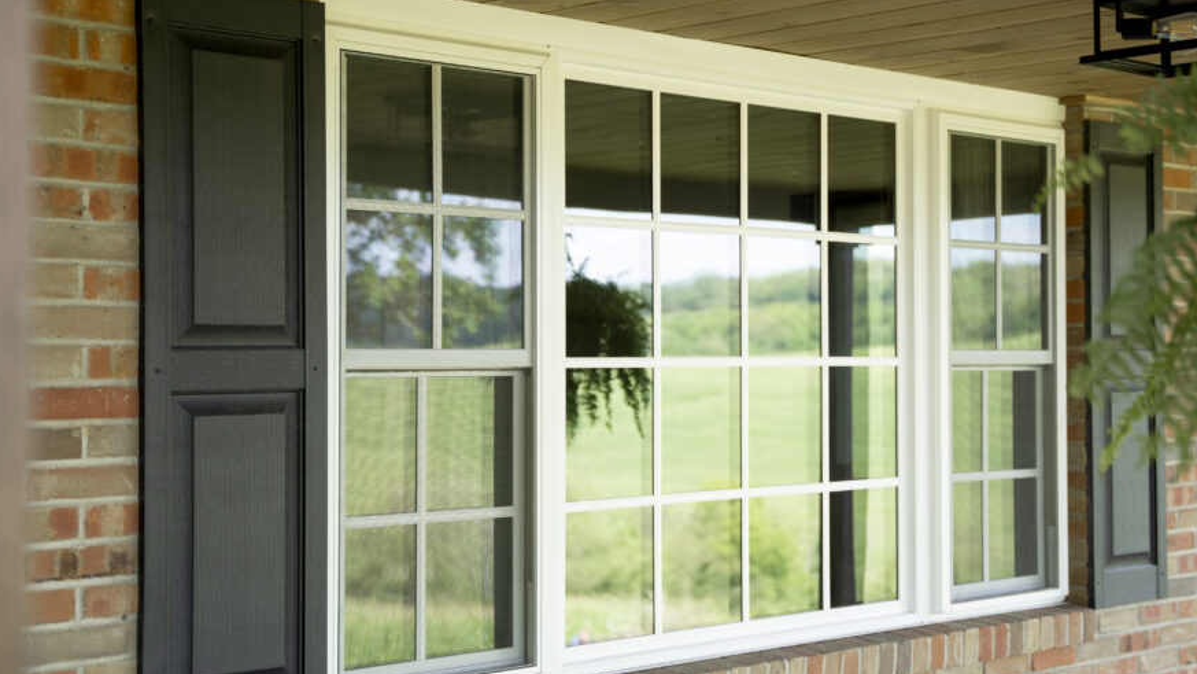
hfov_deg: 35.1
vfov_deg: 20.2
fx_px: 1888
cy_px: 334
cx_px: 672
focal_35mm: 59
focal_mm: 48.4
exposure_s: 1/320
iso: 250
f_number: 2.8
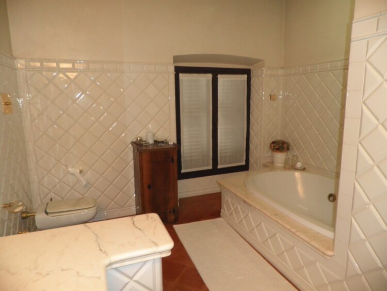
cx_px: 194
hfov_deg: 71.6
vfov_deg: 56.8
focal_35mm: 24
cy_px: 146
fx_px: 268
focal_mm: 4.3
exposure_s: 1/30
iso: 160
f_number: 3.3
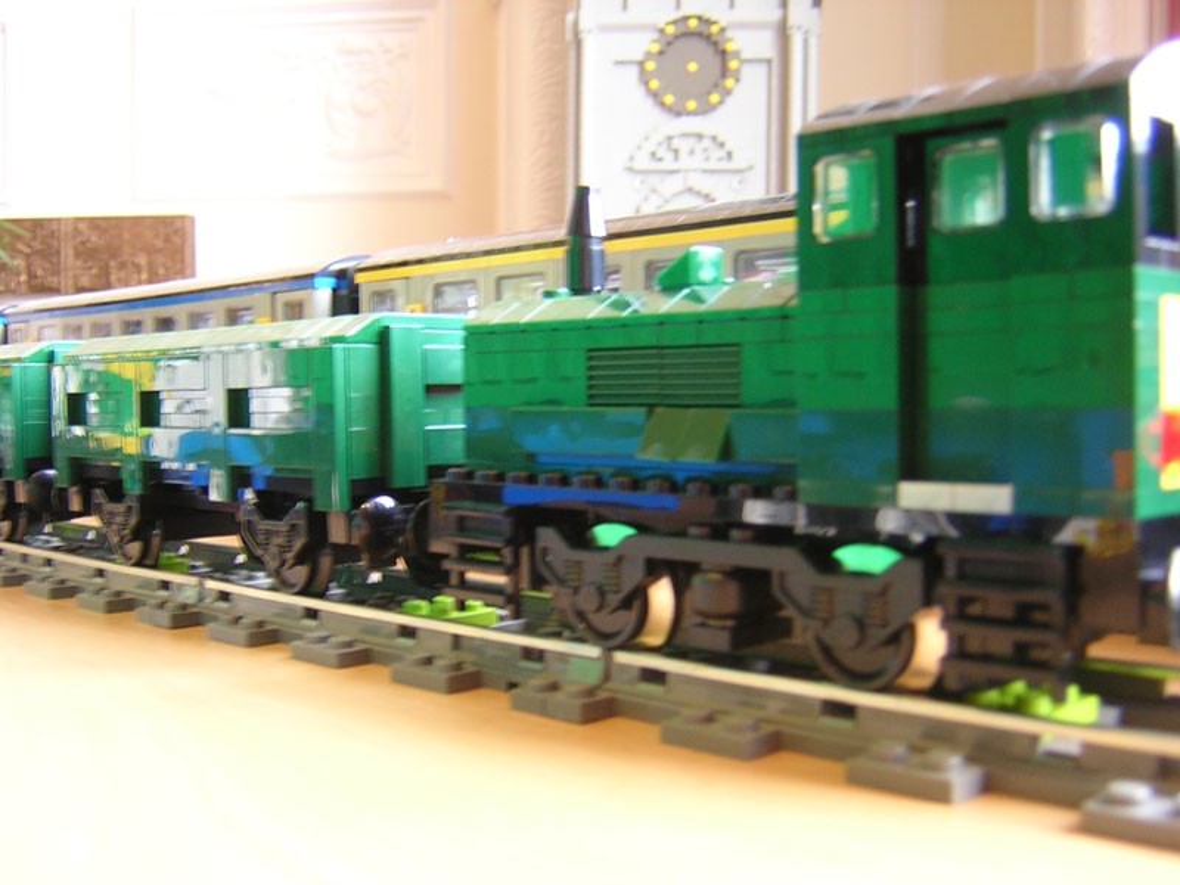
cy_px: 442
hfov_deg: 51.4
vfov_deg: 39.7
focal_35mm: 36
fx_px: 1227
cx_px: 590
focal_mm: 4.7
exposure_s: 1/3.5
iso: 164
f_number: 2.6
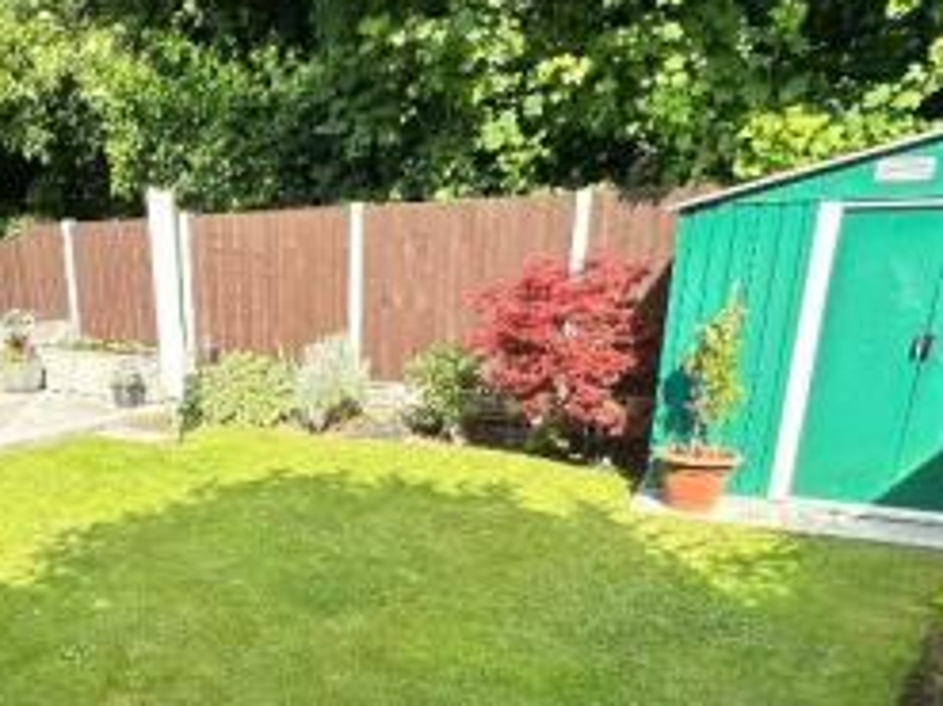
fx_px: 899
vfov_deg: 41.1
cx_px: 231
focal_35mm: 33
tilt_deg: -19.5
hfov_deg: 52.8
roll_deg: +1.9
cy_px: 563
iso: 40
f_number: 2.2
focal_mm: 2.22
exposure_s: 1/479
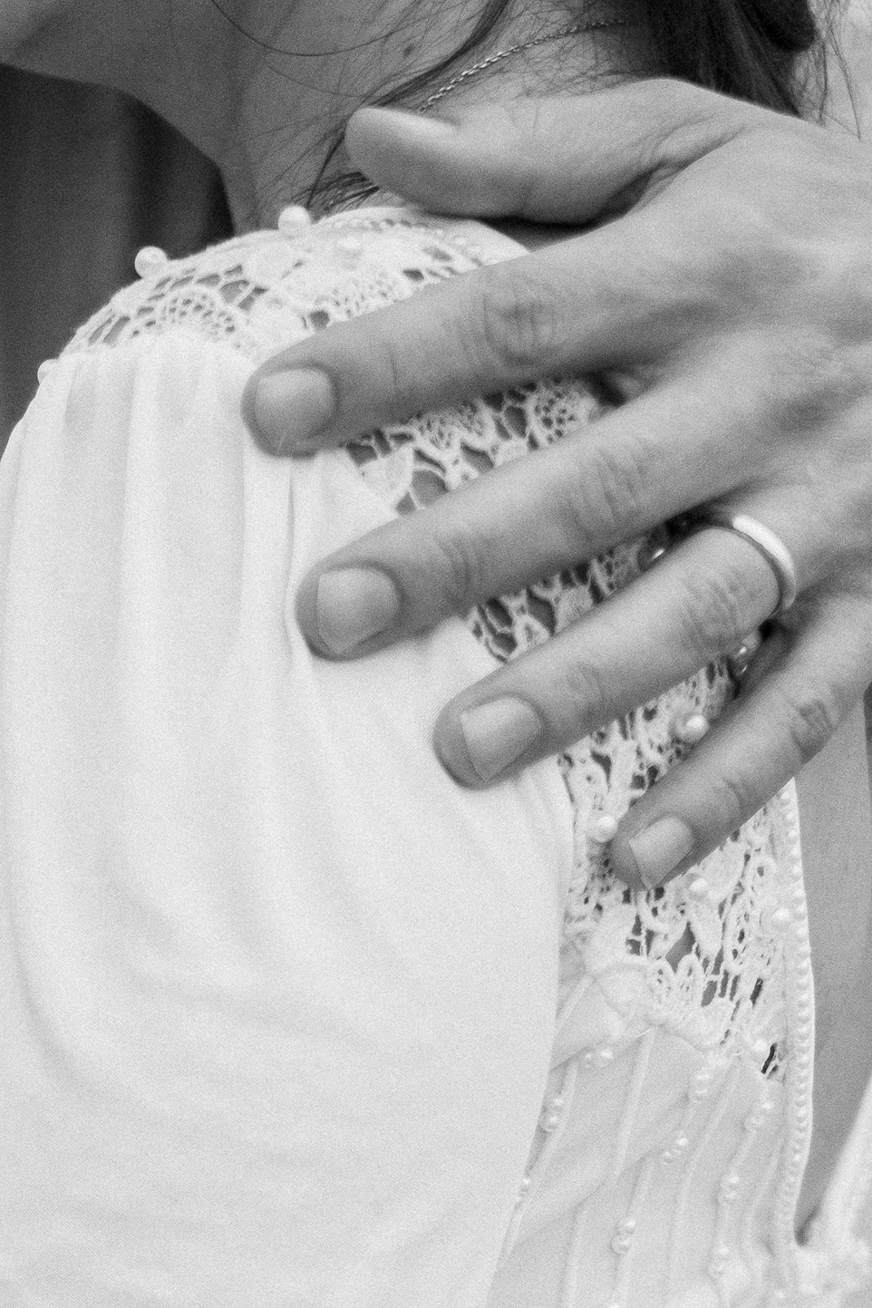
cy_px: 1717
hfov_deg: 9.6
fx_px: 5123
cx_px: -257
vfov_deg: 14.0
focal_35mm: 141
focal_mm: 35
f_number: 1.4
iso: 200
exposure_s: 1/2000
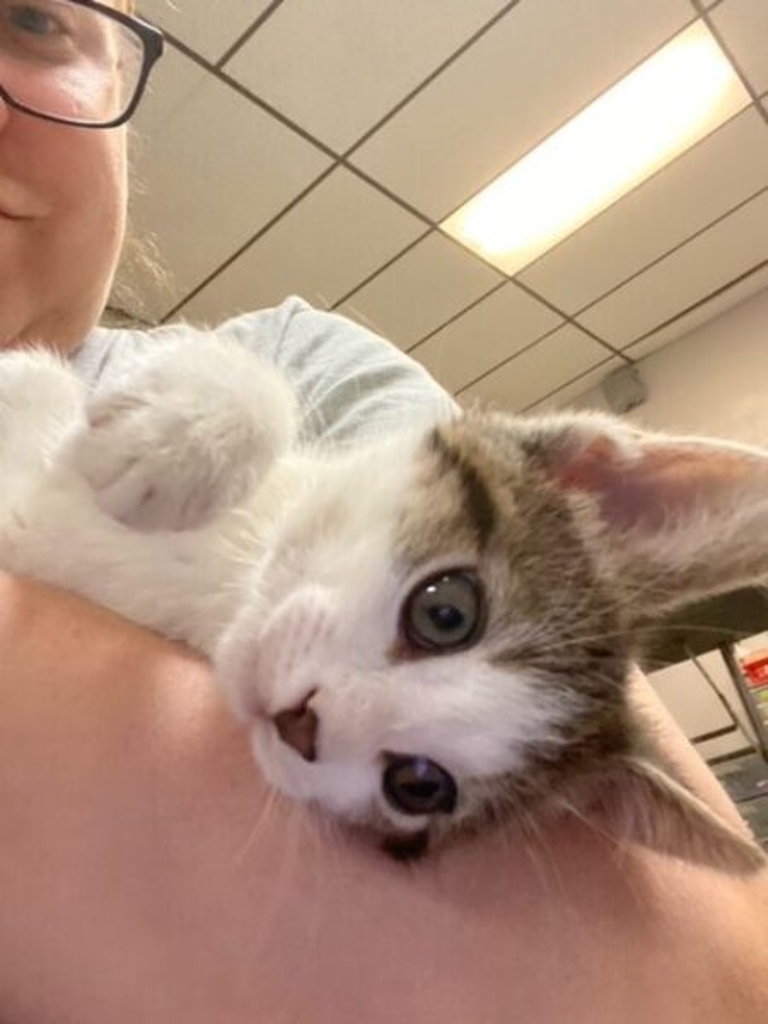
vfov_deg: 60.0
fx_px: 887
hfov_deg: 46.8
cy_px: 512
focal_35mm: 30
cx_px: 384
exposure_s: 1/30
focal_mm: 2.71
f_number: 2.2
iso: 320
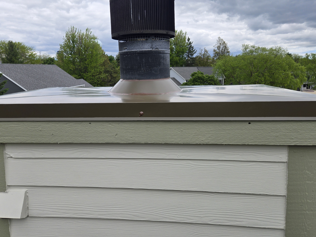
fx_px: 256
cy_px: 102
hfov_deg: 63.4
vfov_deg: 49.6
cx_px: 152
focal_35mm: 28
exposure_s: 1/1189
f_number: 1.8
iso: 25
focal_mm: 5.4
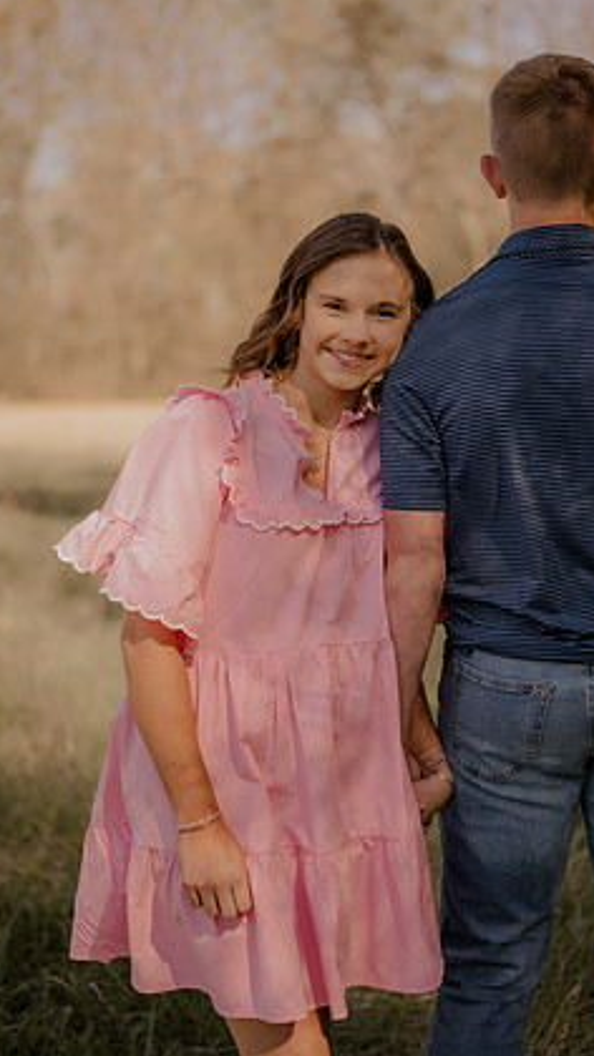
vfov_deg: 37.2
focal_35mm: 56
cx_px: 354
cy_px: 503
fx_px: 1569
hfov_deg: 21.4
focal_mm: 50
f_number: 1.8
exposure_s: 1/1250
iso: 100
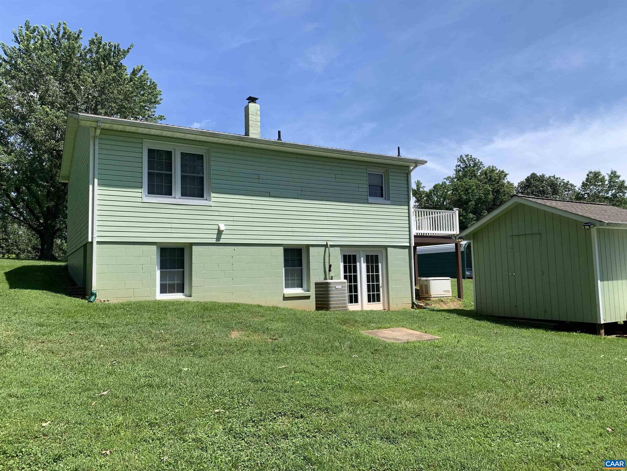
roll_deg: +1.8
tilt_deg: +3.9
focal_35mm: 26
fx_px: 471
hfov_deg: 67.3
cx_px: 314
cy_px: 236
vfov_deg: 53.1
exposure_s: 1/2257
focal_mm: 4.25
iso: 25
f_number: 1.8
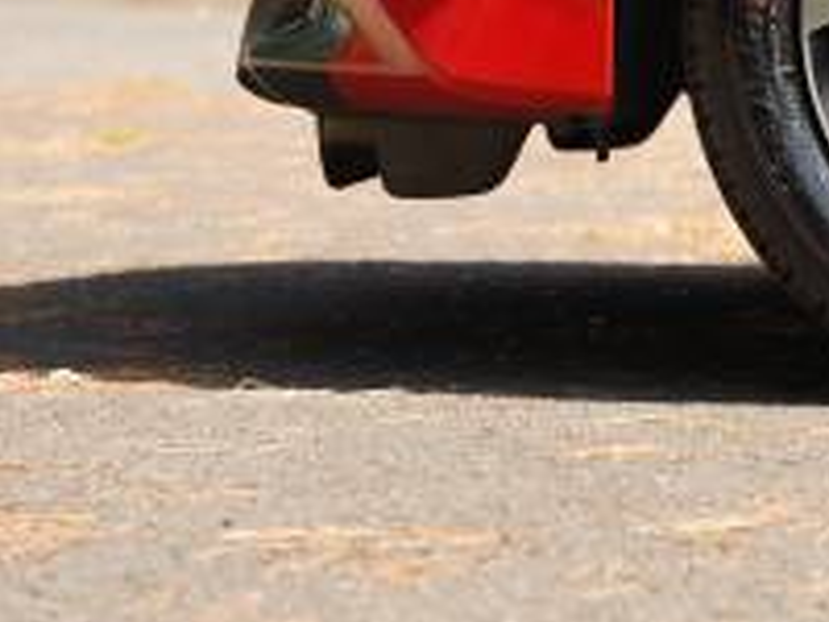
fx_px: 4698
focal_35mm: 196
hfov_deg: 9.9
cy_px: -116
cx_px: 1053
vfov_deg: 7.5
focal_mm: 63.7
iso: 100
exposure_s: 1/100
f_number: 4.5
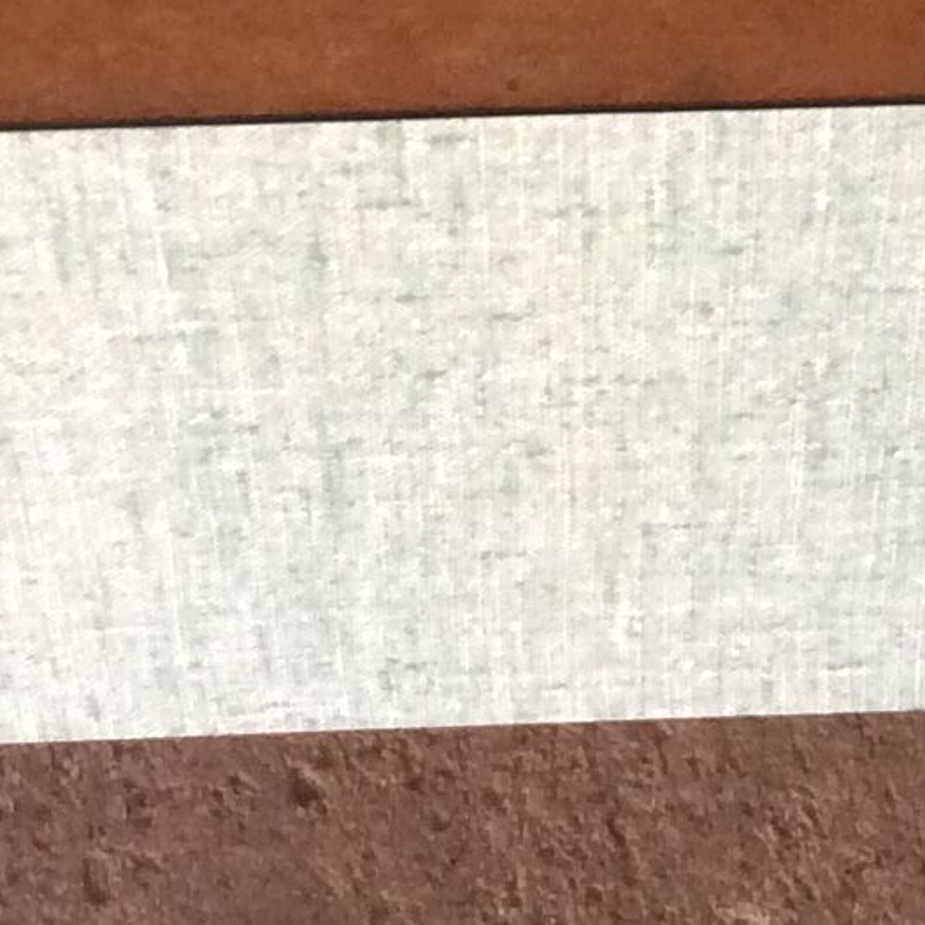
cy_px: -588
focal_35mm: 139
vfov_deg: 11.8
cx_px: 599
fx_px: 4202
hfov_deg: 12.5
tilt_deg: -57.1
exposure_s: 1/25
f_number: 2.4
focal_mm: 3.3
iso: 125
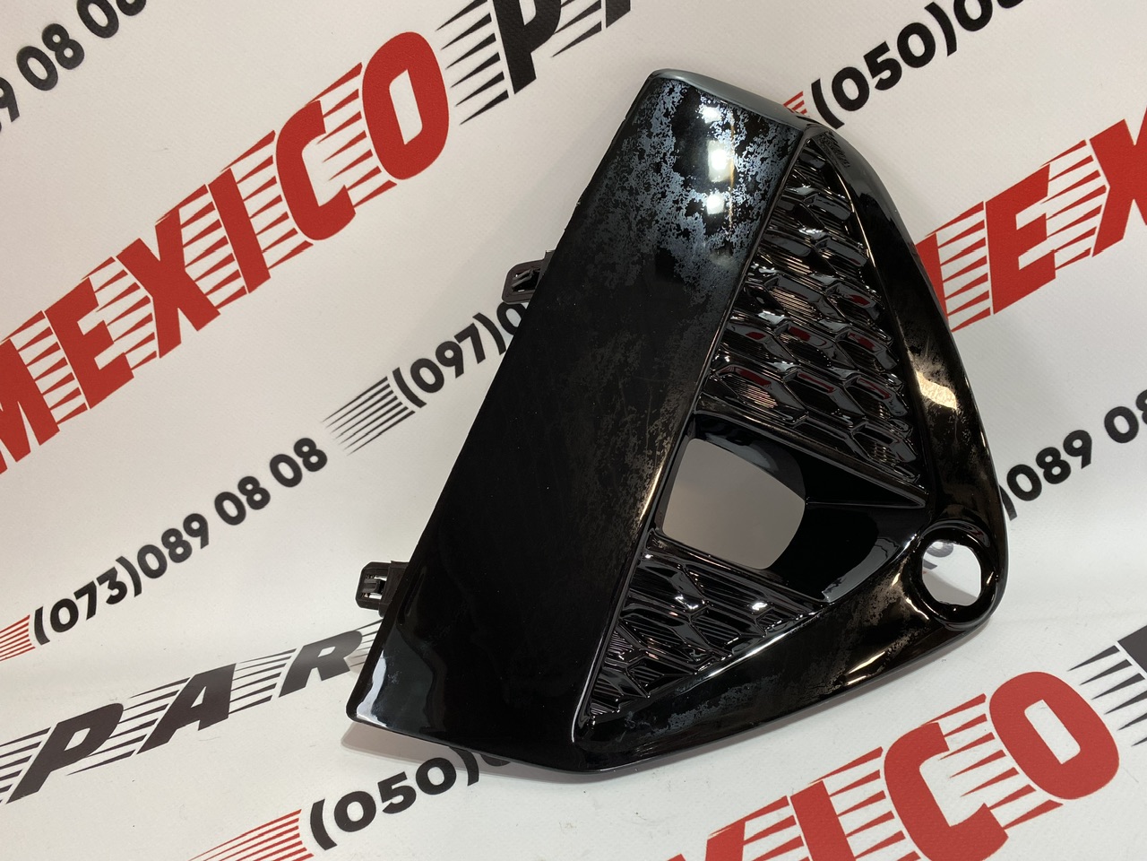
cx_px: 574
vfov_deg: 53.1
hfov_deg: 67.3
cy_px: 430
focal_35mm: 26
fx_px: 862
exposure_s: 1/121
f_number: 1.8
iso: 125
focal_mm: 4.25
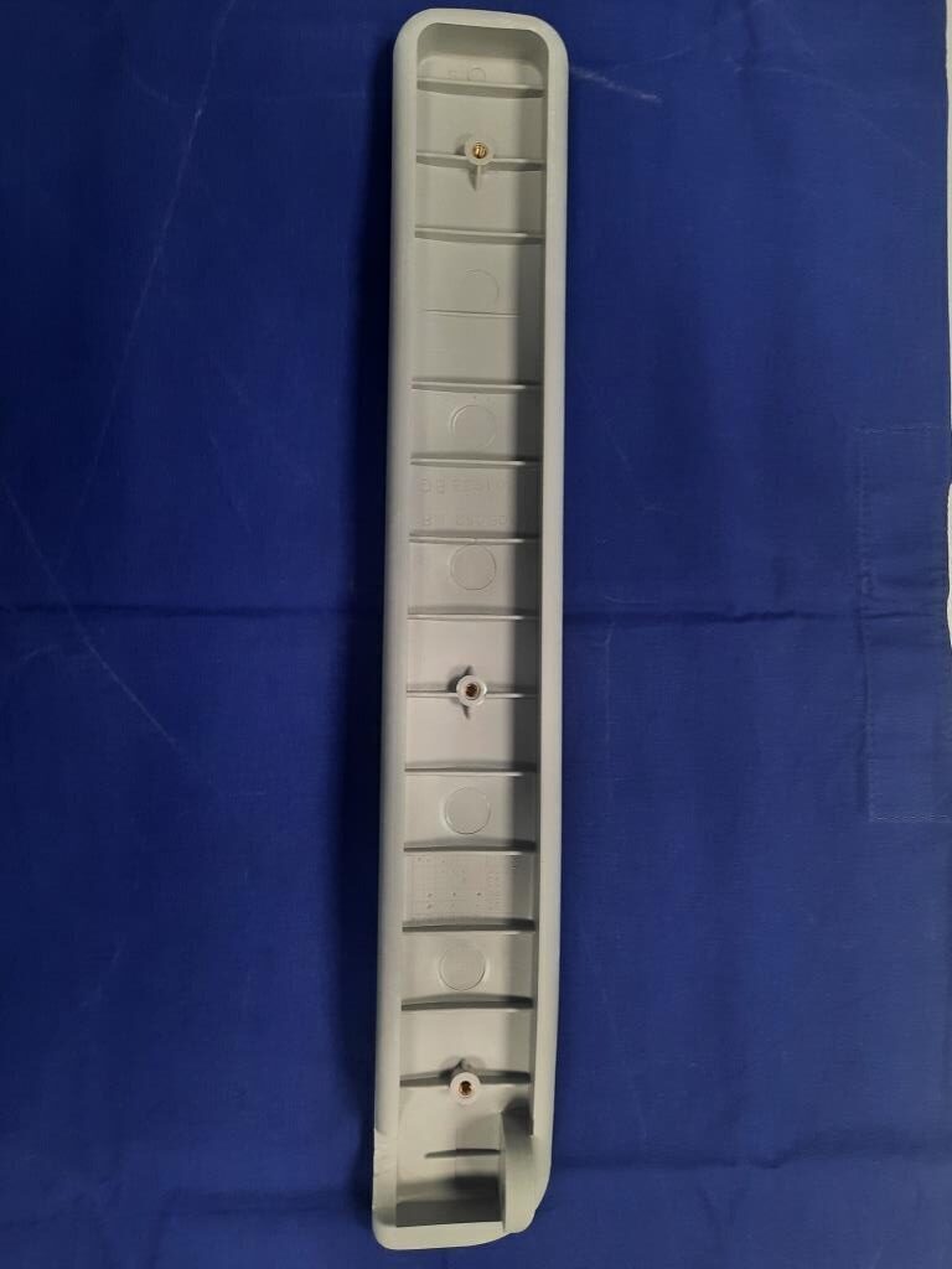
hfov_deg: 54.9
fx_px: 917
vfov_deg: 69.4
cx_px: 476
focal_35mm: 25
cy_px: 634
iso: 80
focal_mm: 4.6
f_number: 2
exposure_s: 1/50
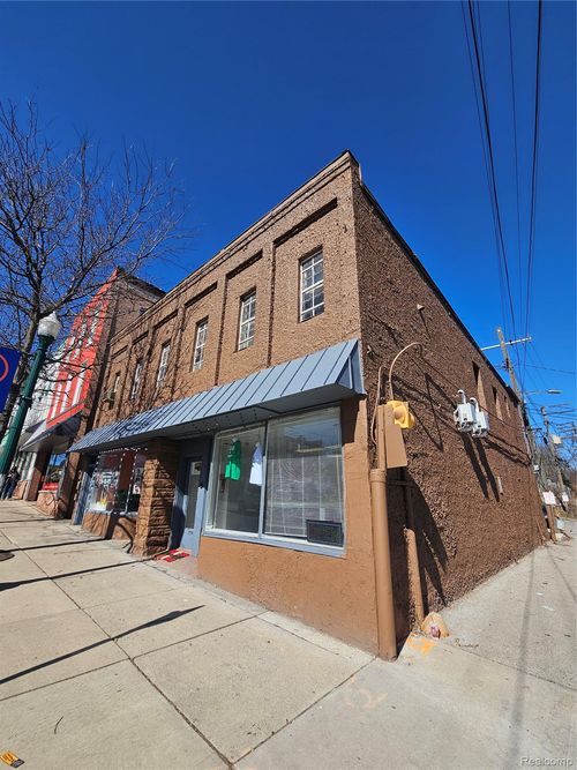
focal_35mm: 13
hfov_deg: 89.9
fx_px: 289
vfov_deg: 106.2
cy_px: 385
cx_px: 288
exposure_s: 1/2510
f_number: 2.2
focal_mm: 2.2
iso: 50
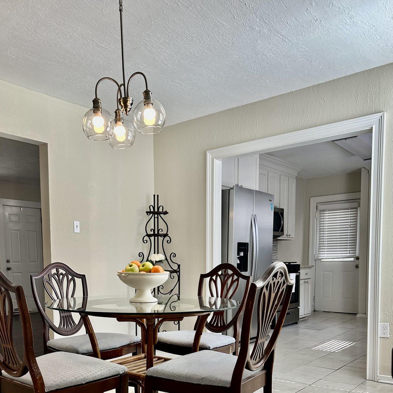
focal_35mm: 33
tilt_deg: -2.7
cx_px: 165
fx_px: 424
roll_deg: +0.3
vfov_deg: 47.8
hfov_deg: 49.5
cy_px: 297
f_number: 1.78
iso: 64
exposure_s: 1/152
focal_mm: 6.86
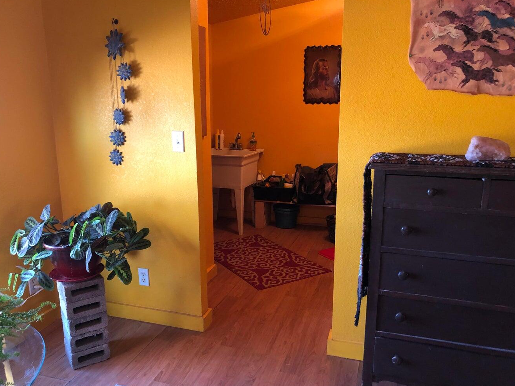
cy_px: 195
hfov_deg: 61.6
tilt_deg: -15.2
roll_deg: +1.0
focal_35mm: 29
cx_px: 255
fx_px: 432
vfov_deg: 48.2
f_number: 1.8
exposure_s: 1/15
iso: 80
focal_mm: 3.99
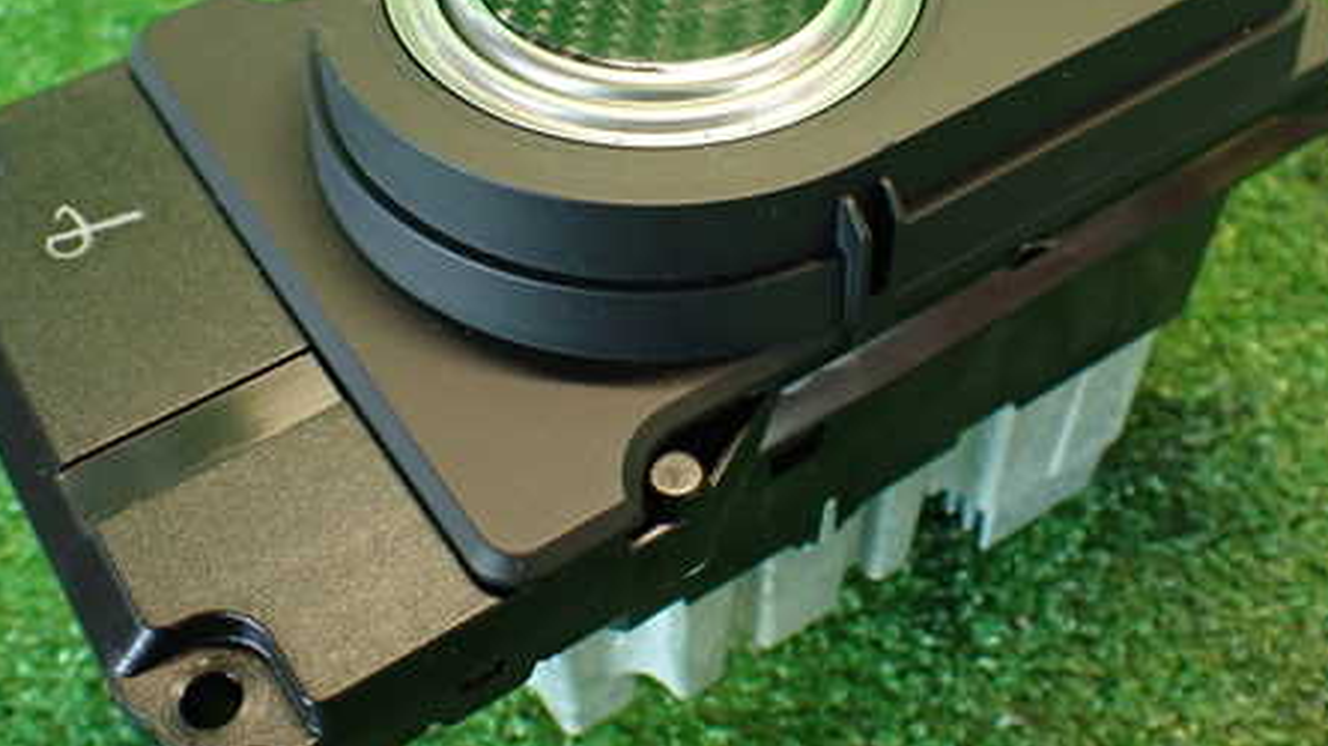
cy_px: 251
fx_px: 1655
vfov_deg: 25.3
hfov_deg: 43.7
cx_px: 692
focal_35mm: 47
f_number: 2.4
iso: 400
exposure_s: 1/30
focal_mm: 5.79
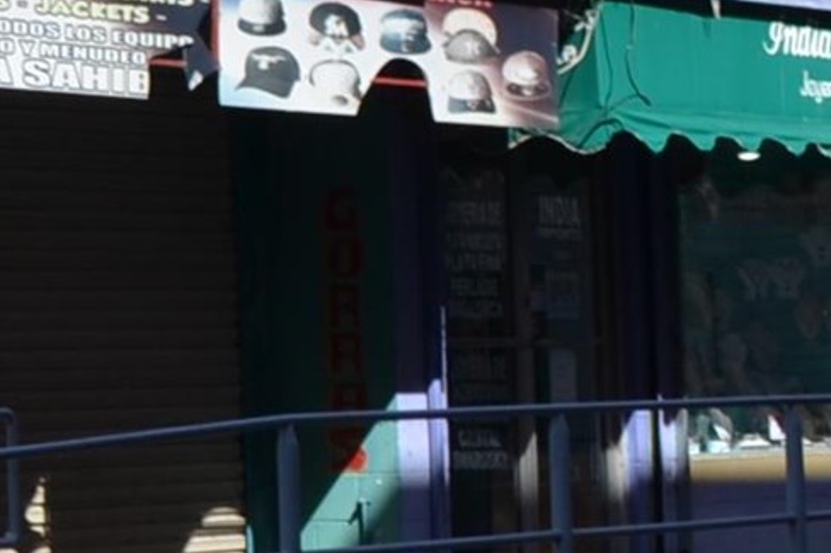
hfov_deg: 10.5
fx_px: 3923
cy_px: 269
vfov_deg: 8.1
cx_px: -1103
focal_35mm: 170
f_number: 8
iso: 100
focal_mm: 18
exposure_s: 1/250
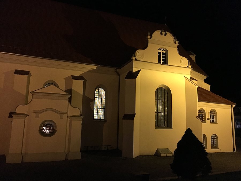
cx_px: 120
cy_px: 90
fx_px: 202
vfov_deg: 48.2
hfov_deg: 61.7
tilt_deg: +8.5
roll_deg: -1.8
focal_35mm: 29
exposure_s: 1/17
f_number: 2.2
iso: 320
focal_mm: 4.15
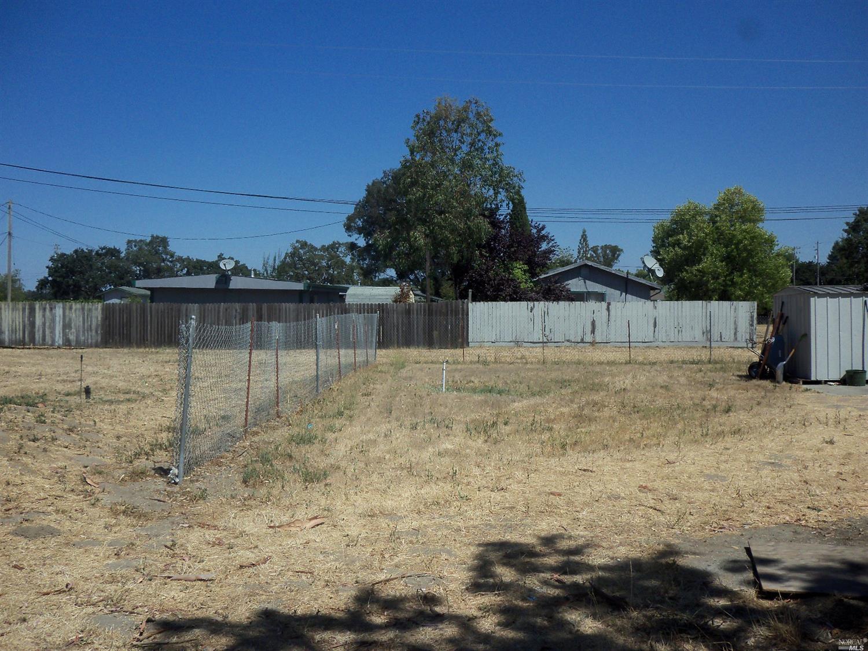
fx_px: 852
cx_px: 434
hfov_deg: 54.0
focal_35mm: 34
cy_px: 326
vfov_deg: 41.8
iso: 80
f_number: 8.8
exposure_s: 1/320
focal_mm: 5.7
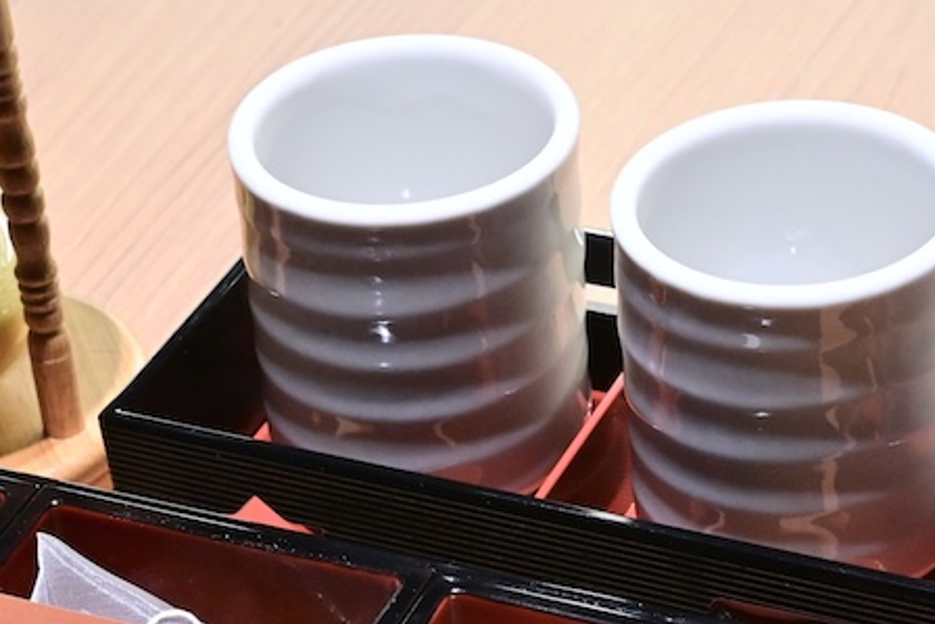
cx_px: 463
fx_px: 3481
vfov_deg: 10.2
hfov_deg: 15.3
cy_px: 373
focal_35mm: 134
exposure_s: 1/160
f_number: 11
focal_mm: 60
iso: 6400
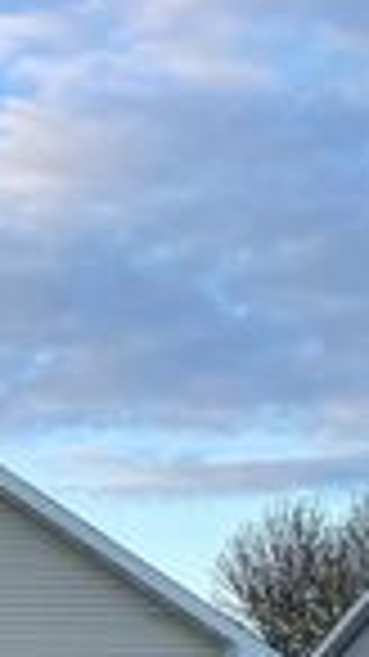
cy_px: 641
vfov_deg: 21.3
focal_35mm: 97
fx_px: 1689
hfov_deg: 10.4
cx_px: -567
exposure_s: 1/249
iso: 32
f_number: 1.6
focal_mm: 4.2
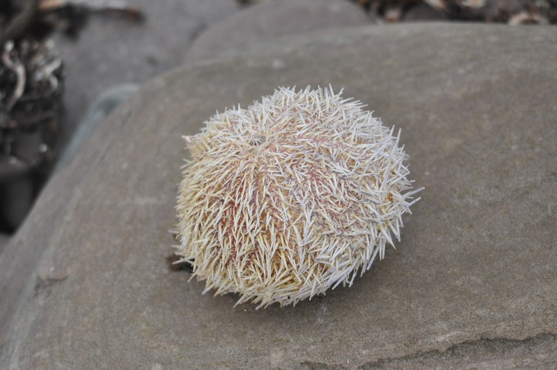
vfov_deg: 7.9
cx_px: 278
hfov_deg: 11.8
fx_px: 2688
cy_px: 185
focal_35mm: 174
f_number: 5.3
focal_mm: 116
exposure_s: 1/3000
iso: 800
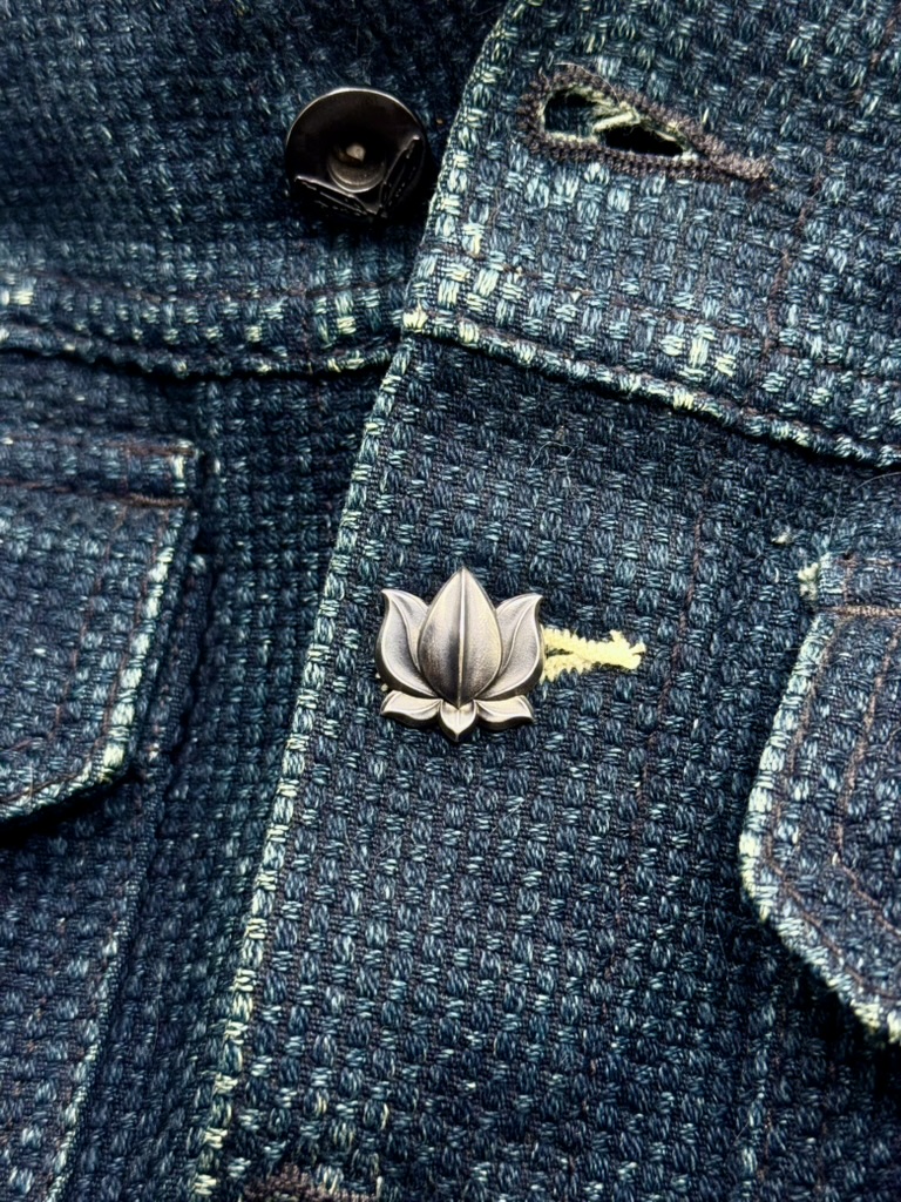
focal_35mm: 48
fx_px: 1666
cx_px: 450
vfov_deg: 39.7
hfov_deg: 30.3
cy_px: 601
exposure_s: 1/60
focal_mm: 6.76
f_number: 1.78
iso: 100
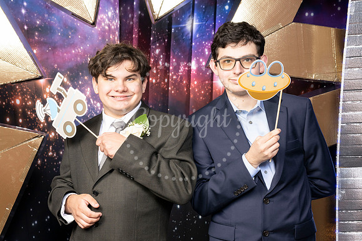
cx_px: 165
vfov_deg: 24.4
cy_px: 131
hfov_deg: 35.8
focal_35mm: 56
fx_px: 559
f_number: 9
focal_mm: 44
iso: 320
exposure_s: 1/160
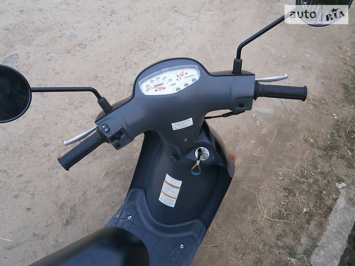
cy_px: 133
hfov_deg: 58.4
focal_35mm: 31
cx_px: 178
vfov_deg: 45.4
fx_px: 318
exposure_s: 1/40
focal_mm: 5.5
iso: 80
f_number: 2.9
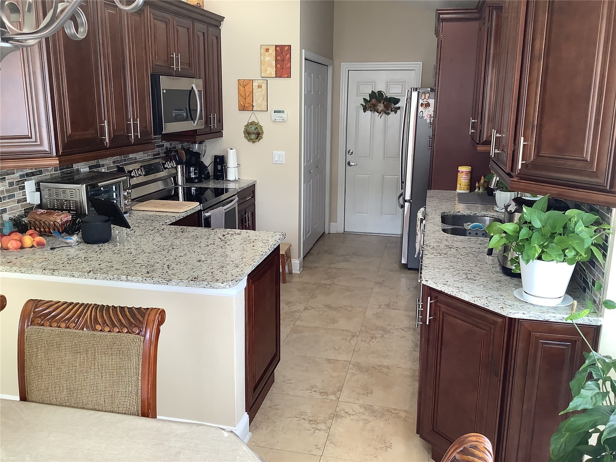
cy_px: 231
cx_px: 308
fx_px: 552
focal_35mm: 31
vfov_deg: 45.4
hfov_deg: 58.4
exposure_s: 1/50
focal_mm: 3.3
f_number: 2.4
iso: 64
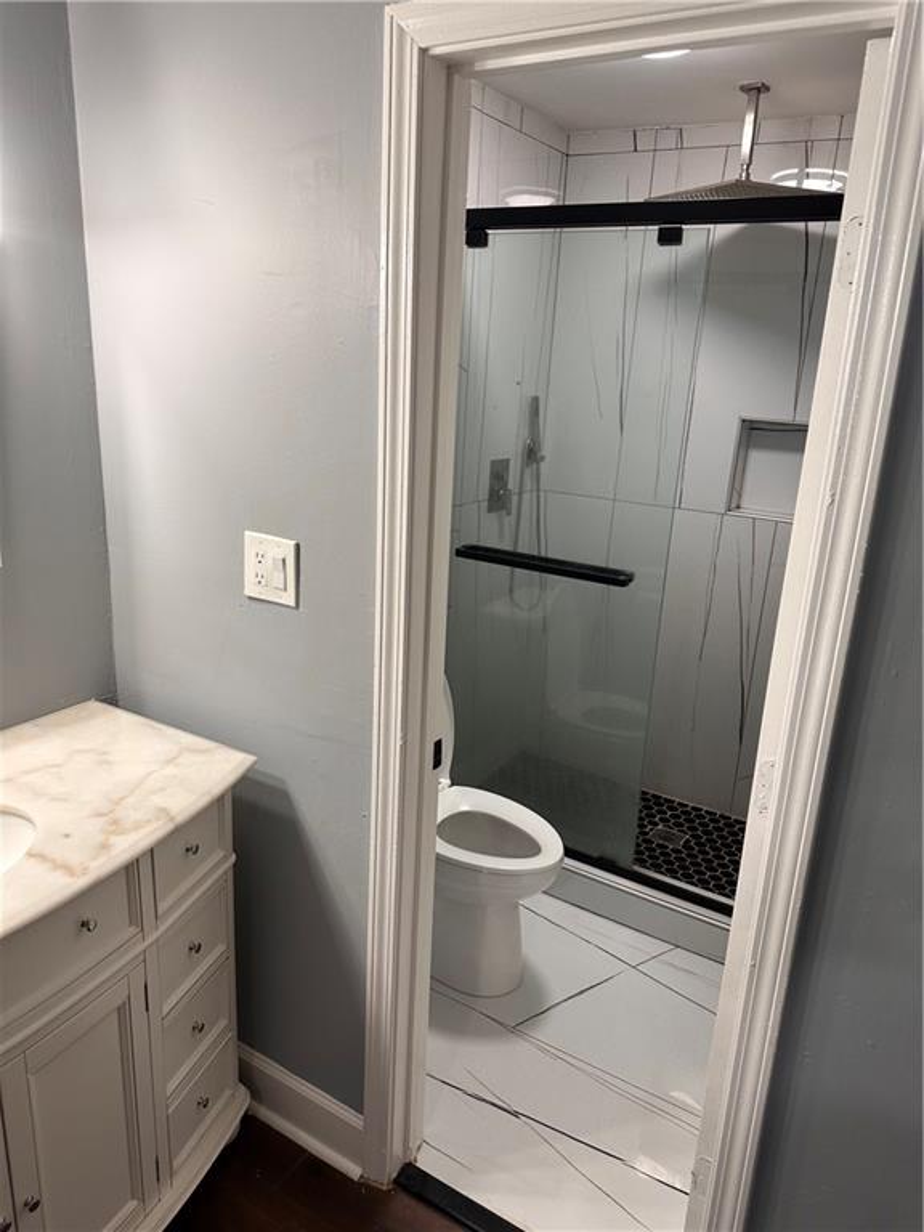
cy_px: 616
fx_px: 854
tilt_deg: -13.3
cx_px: 462
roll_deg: -3.4
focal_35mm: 24
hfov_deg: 56.8
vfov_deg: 71.6
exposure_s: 1/120
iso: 125
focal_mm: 6.86
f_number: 1.78
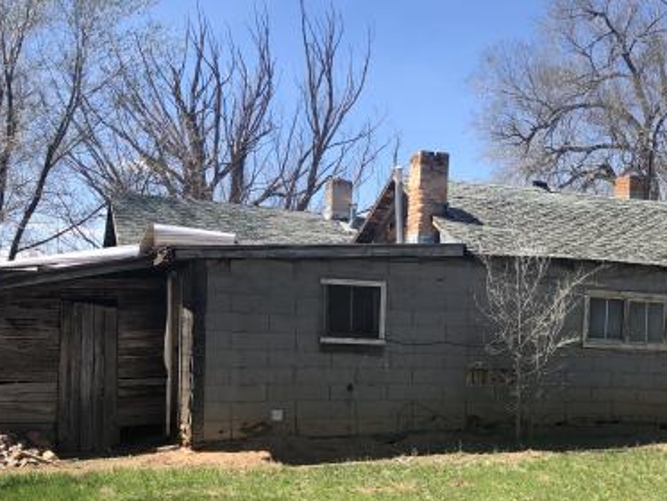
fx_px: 925
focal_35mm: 48
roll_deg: -0.8
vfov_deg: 29.8
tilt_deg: +0.0
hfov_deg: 39.0
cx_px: 461
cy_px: 372
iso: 20
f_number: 1.8
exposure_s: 1/1021
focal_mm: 4
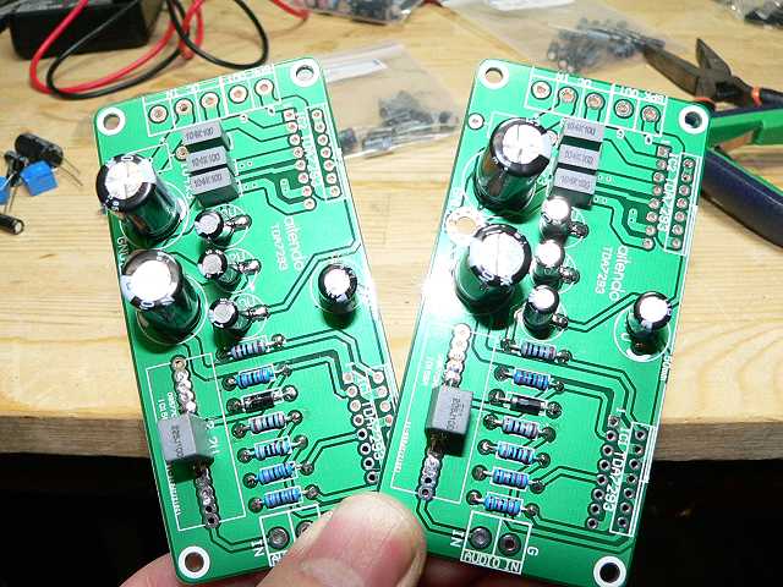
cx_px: 392
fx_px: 814
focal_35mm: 36
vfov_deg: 39.7
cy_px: 294
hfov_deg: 51.4
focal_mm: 6
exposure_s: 1/60
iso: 400
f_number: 4
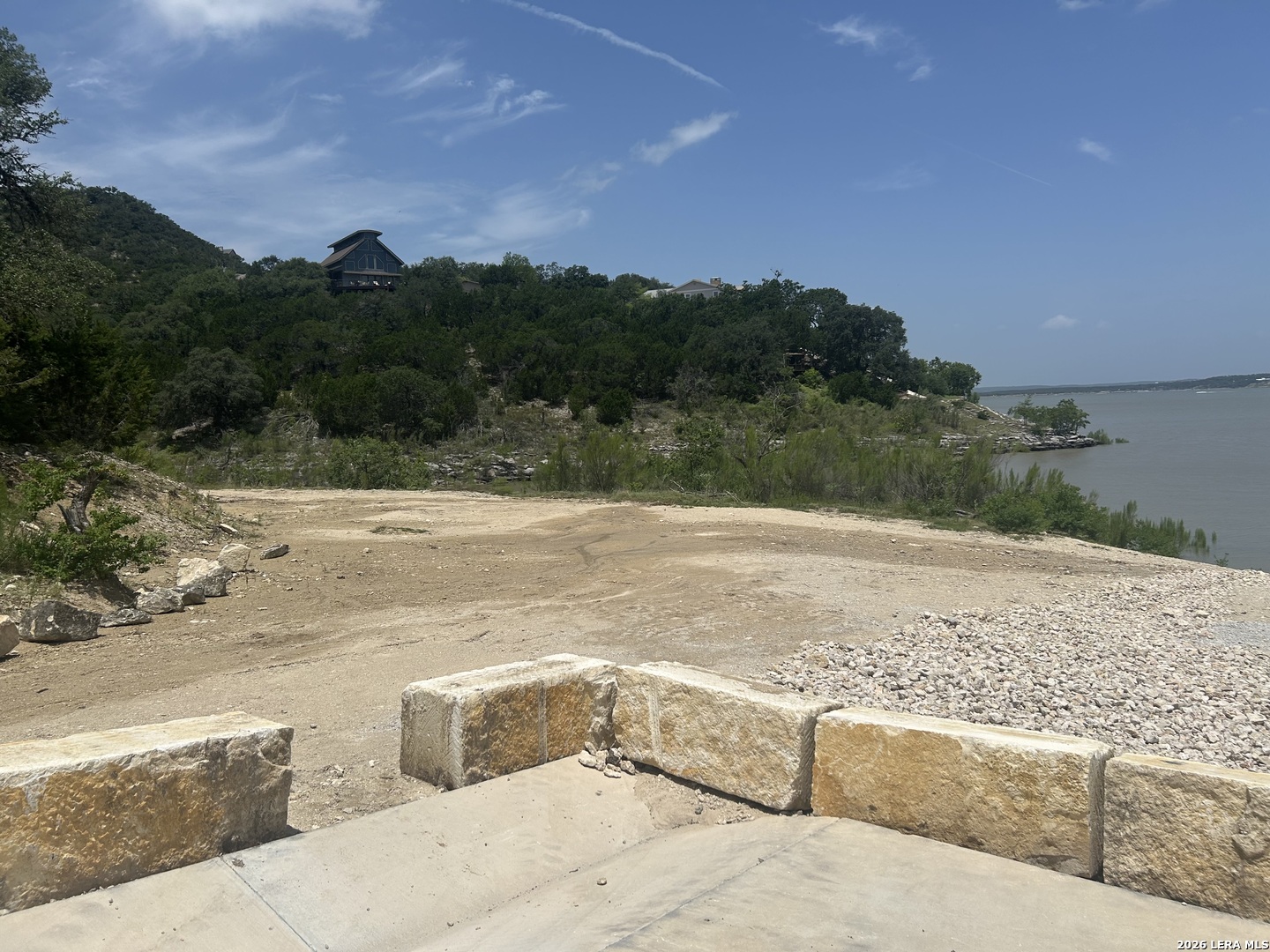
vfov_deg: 53.1
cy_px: 476
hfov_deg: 67.3
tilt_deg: -3.1
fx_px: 954
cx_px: 635
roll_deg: +2.2
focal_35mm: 26
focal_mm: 5.7
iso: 50
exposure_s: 1/11364
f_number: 1.5
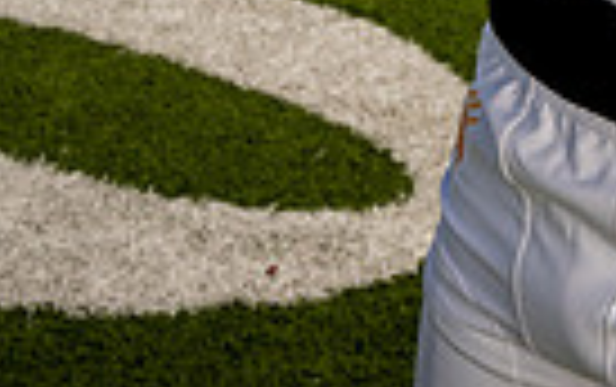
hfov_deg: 17.2
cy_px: -531
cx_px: 670
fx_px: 1967
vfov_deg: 9.9
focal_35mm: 117
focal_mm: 35
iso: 125
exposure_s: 1/250
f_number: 8
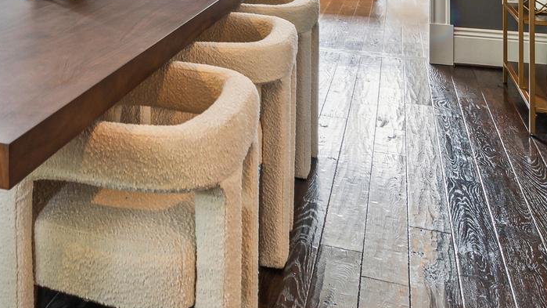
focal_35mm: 46
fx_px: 667
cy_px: -116
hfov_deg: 40.8
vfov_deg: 22.5
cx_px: 45
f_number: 10
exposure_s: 1/4
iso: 200
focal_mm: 10
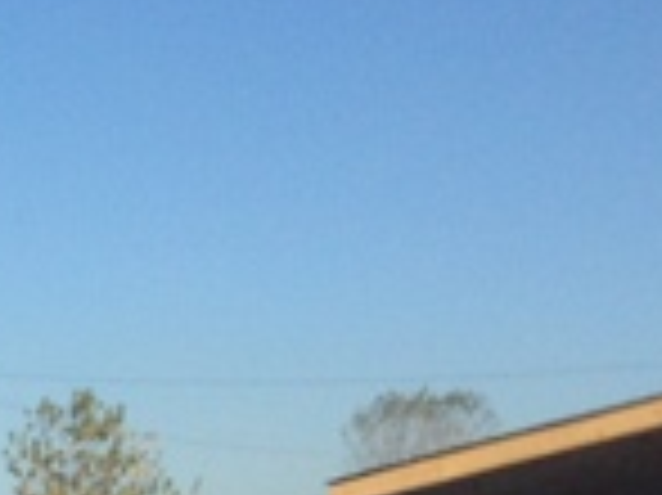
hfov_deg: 10.2
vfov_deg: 7.9
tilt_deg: -4.6
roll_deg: +0.2
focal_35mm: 180
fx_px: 3440
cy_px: 936
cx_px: -644
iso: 50
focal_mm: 4.12
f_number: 2.4
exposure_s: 1/2262
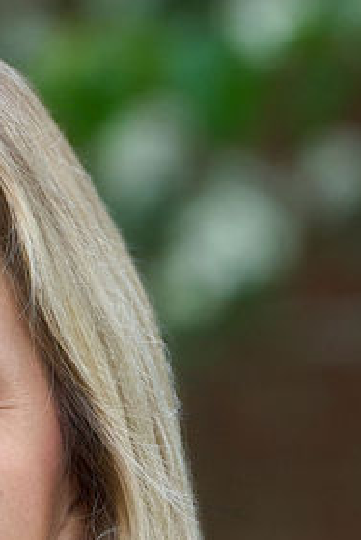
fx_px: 14481
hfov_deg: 1.4
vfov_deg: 2.1
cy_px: 1061
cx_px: -172
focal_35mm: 964
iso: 640
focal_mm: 176
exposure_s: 1/200
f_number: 4
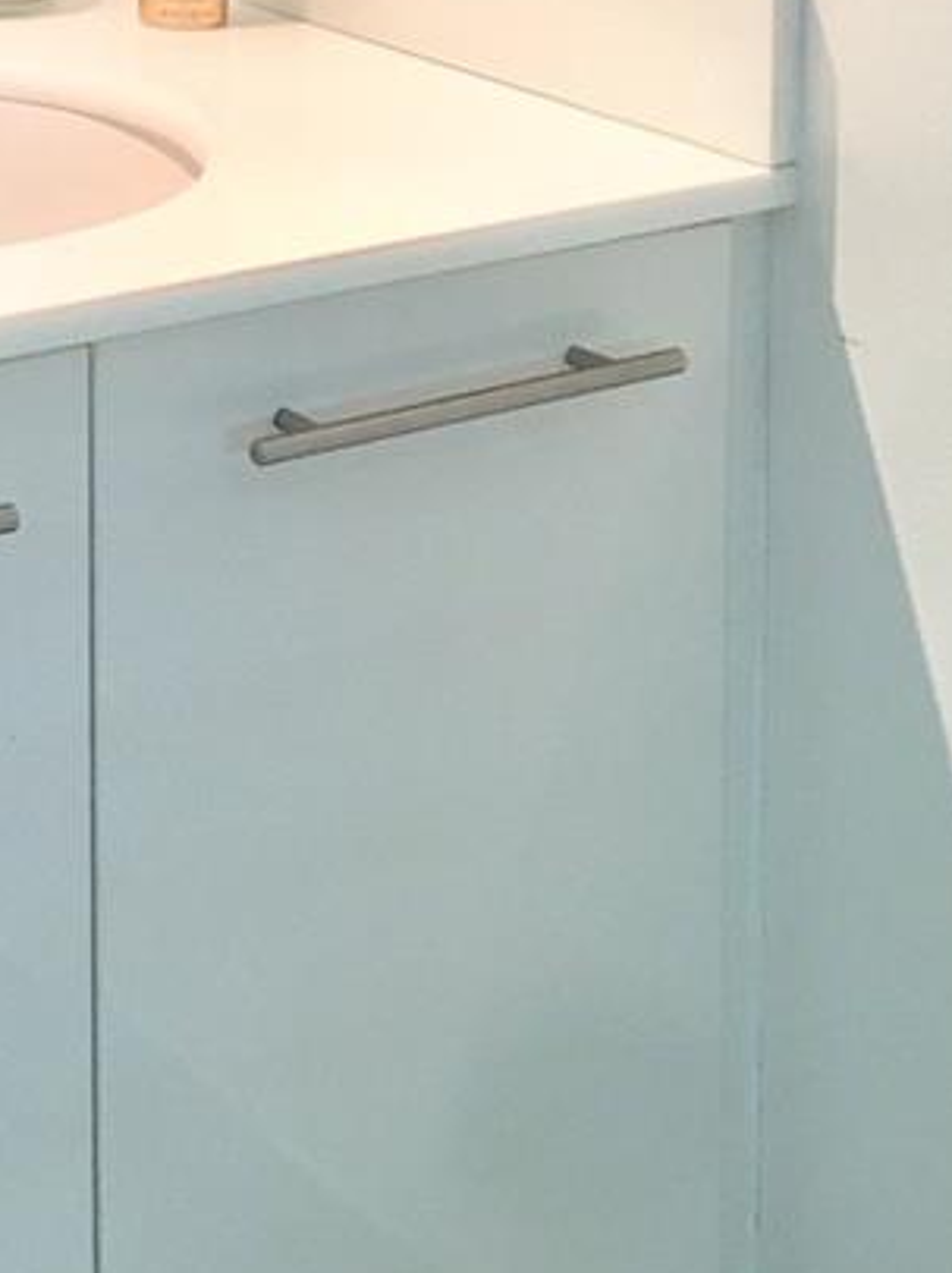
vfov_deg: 20.8
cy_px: -371
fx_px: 3159
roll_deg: +0.1
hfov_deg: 16.3
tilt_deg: -5.7
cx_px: -254
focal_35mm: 86
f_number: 2.2
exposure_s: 1/33
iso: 32
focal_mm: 4.15
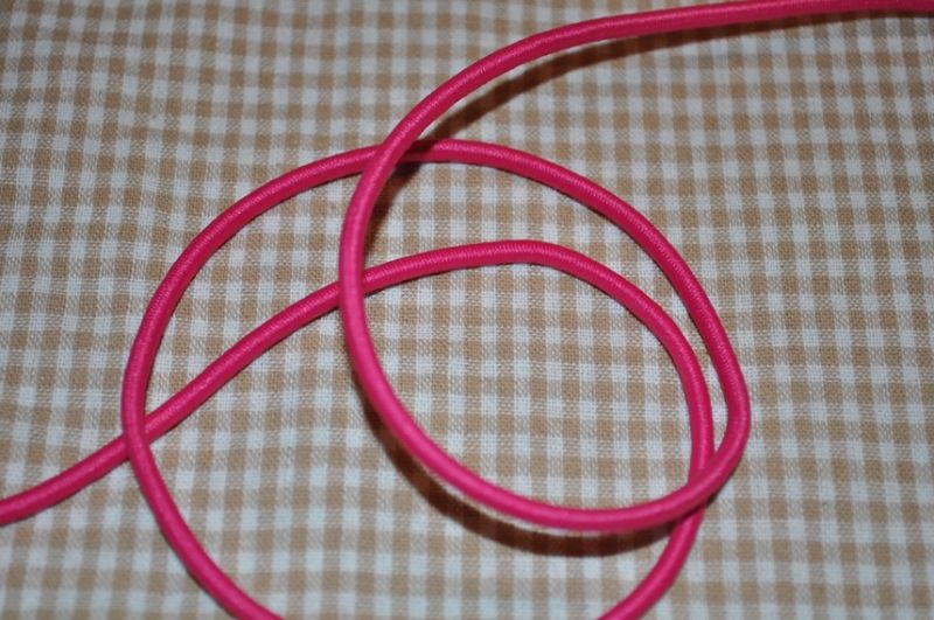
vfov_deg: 20.6
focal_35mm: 66
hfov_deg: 30.6
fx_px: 1710
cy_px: 310
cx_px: 467
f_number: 5.3
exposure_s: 1/60
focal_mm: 44
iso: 200
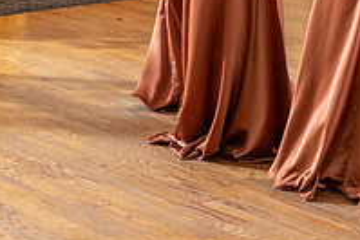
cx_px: 397
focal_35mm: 132
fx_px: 1321
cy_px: 4
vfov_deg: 10.3
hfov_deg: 15.1
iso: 800
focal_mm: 32
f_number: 4
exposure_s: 1/160
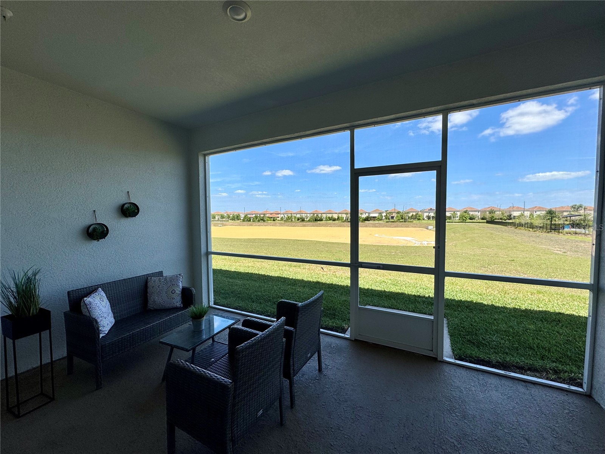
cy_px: 227
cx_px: 302
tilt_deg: -3.5
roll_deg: +0.6
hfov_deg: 102.1
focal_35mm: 14
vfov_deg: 85.7
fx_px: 245
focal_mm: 2.22
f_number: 2.2
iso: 40
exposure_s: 1/1048
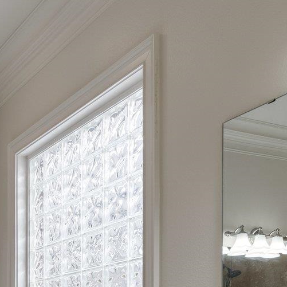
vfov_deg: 25.8
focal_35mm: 59
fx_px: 553
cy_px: 350
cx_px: -25
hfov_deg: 26.8
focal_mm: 17
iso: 100
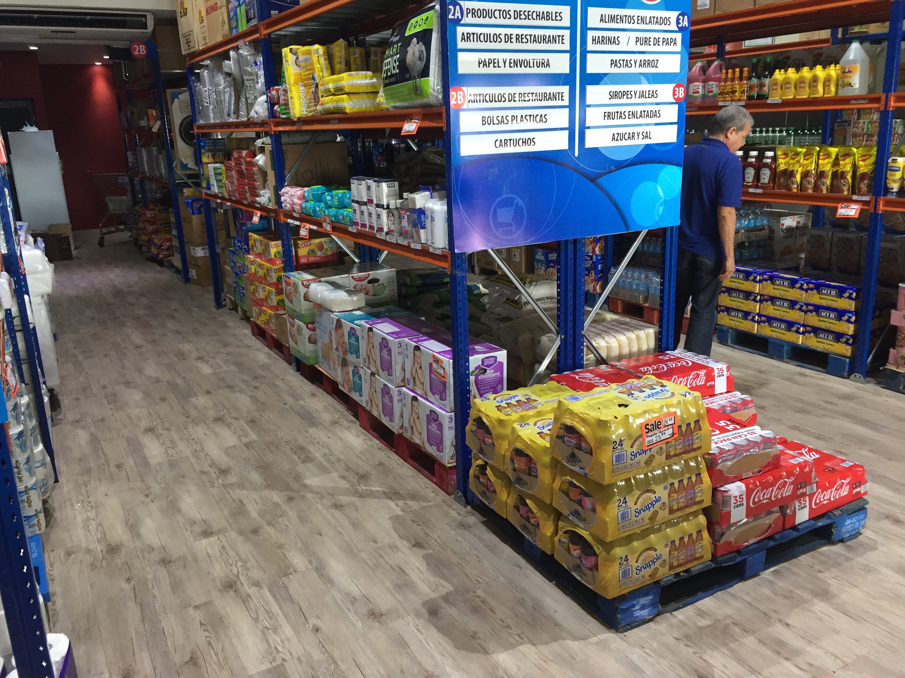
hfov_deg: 61.7
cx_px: 452
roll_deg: +1.0
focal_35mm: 29
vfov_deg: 48.2
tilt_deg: -15.8
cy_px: 339
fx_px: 758
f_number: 2.2
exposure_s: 1/30
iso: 80
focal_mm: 4.15
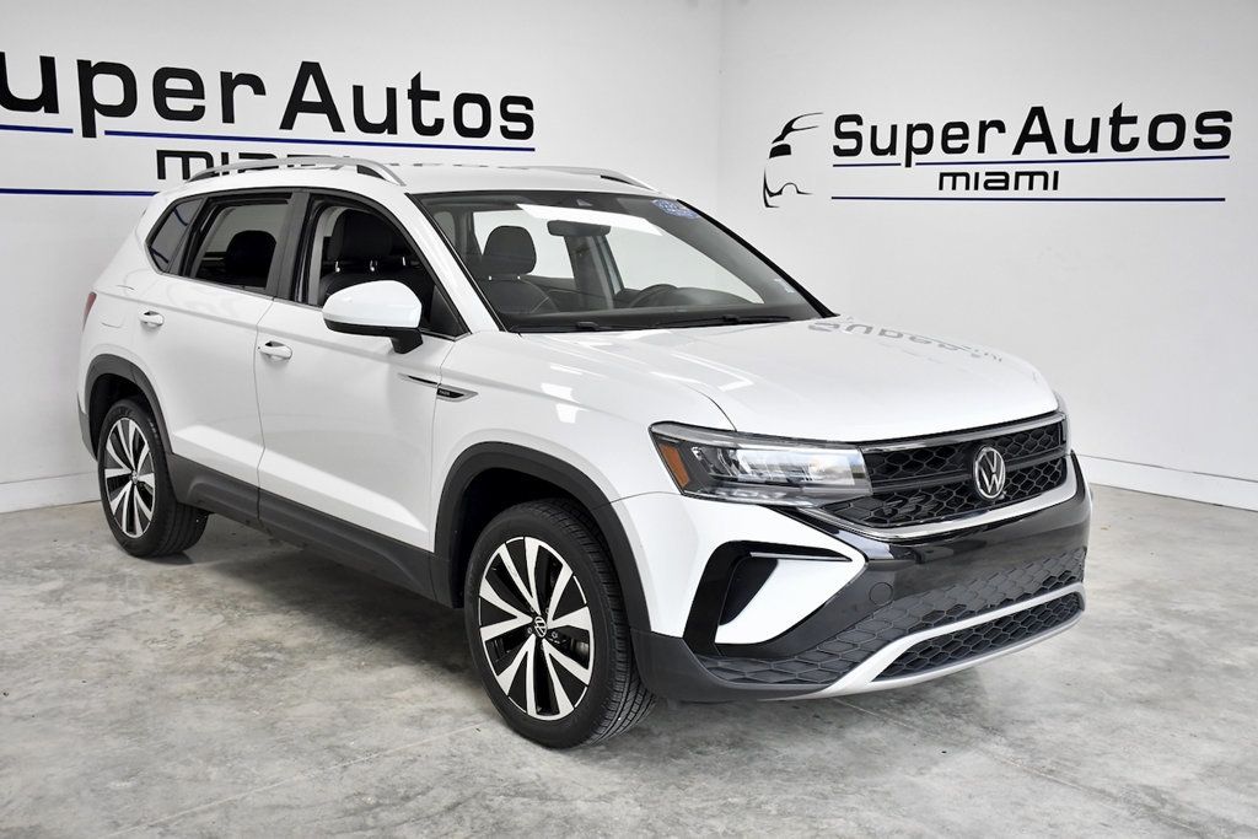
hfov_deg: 49.5
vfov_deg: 34.2
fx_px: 1363
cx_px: 629
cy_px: 420
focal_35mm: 39
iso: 2000
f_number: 5.6
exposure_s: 1/500
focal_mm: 26
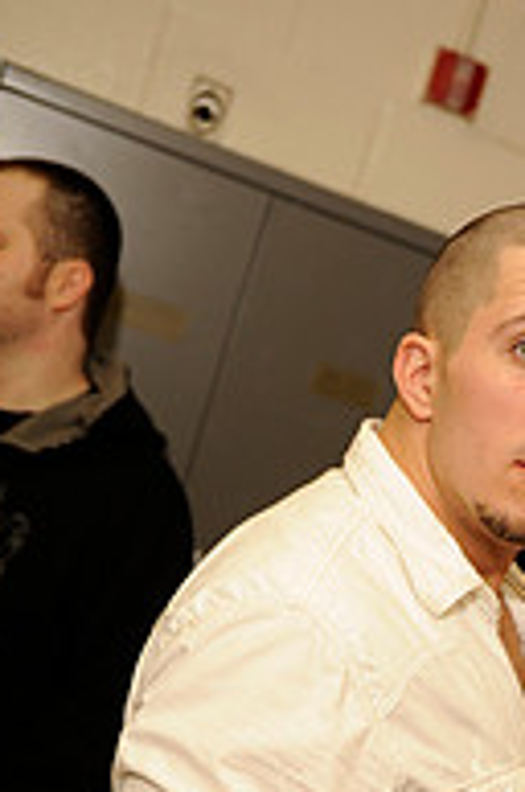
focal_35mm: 84
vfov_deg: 23.5
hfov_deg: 15.8
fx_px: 1844
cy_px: 726
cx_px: 560
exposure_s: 1/250
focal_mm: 36
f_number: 2.8
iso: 320
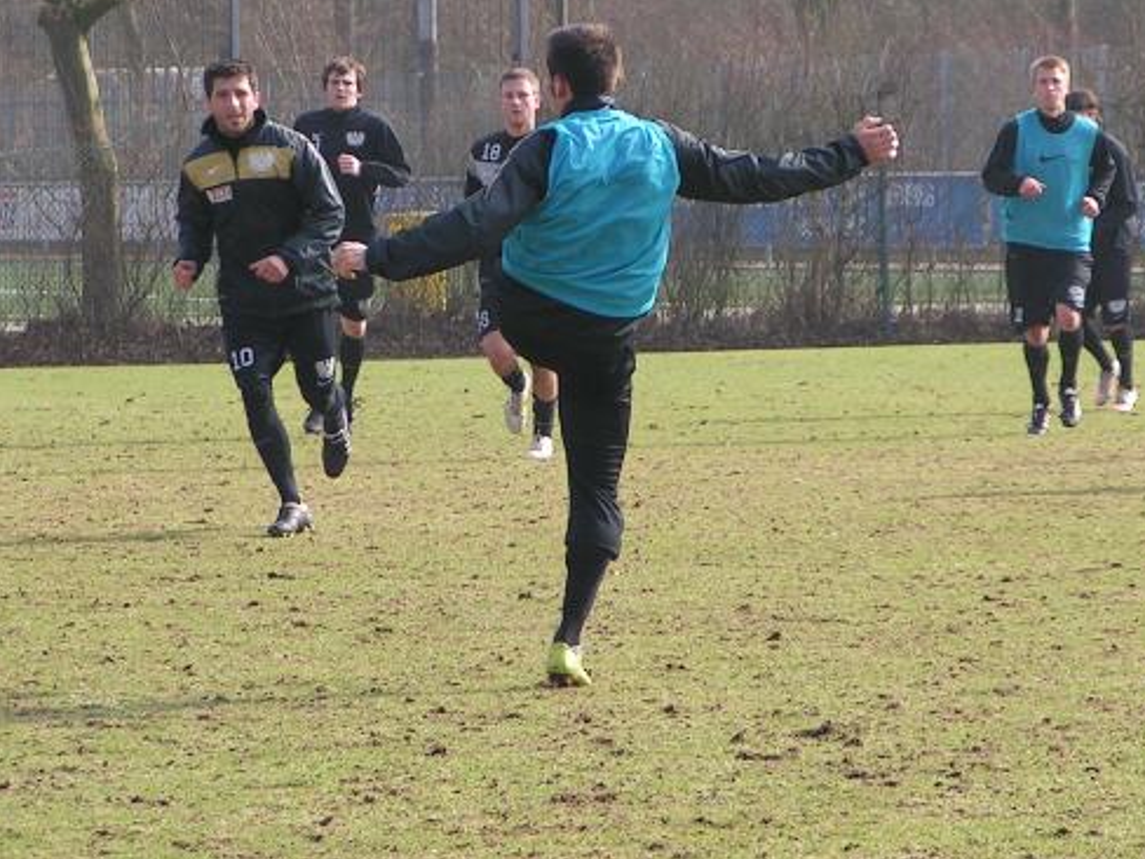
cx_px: 615
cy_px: 176
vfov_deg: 5.0
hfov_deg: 6.7
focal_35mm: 295
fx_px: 9758
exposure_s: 1/400
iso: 50
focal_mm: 27.5
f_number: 3.5
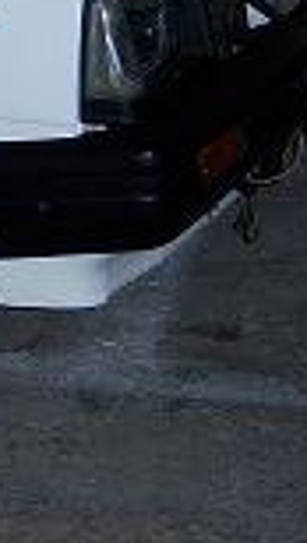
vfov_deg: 12.8
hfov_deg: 7.0
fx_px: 2409
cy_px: 111
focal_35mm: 167
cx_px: -355
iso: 160
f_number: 2.8
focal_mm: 7.5
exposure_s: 1/60
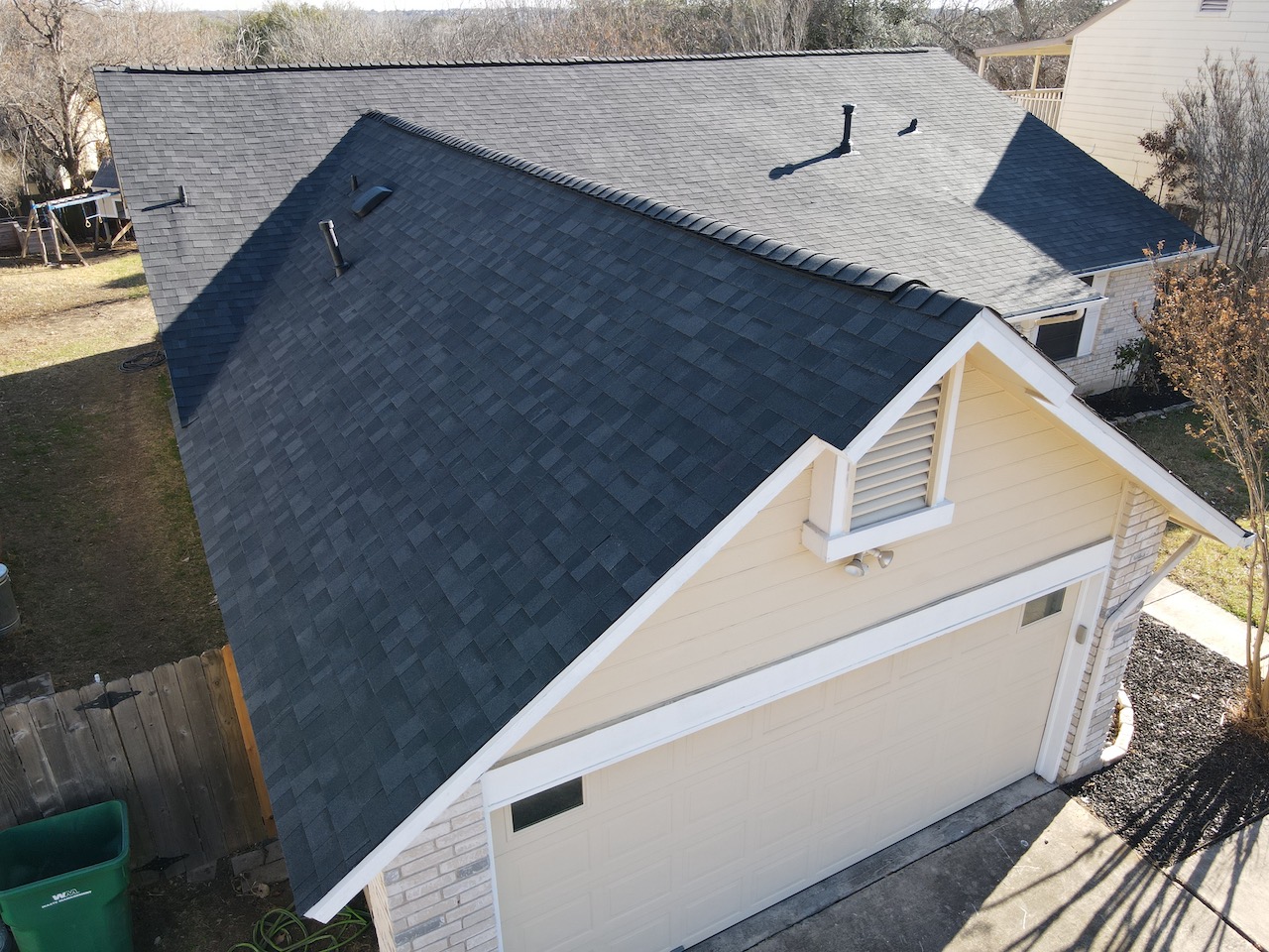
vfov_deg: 56.8
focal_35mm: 24
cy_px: 476
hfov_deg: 71.6
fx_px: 880
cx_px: 634
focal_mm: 4.5
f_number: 2.8
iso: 100
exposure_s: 1/160
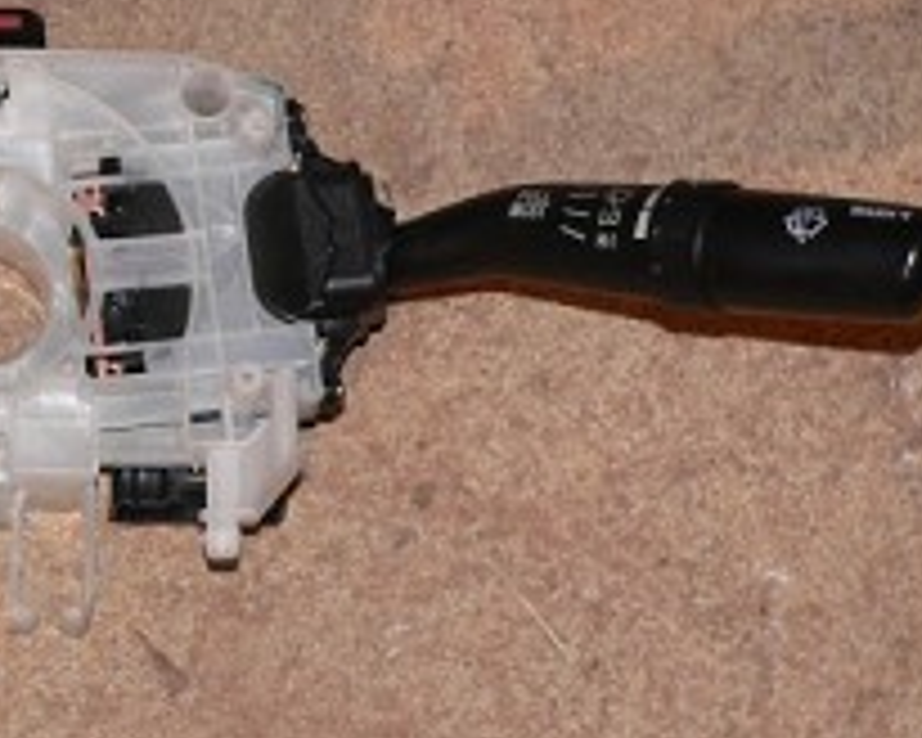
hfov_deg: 11.2
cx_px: -22
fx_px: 4666
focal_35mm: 171
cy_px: 198
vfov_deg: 9.0
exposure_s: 1/60
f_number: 2.8
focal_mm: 12.4
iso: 100
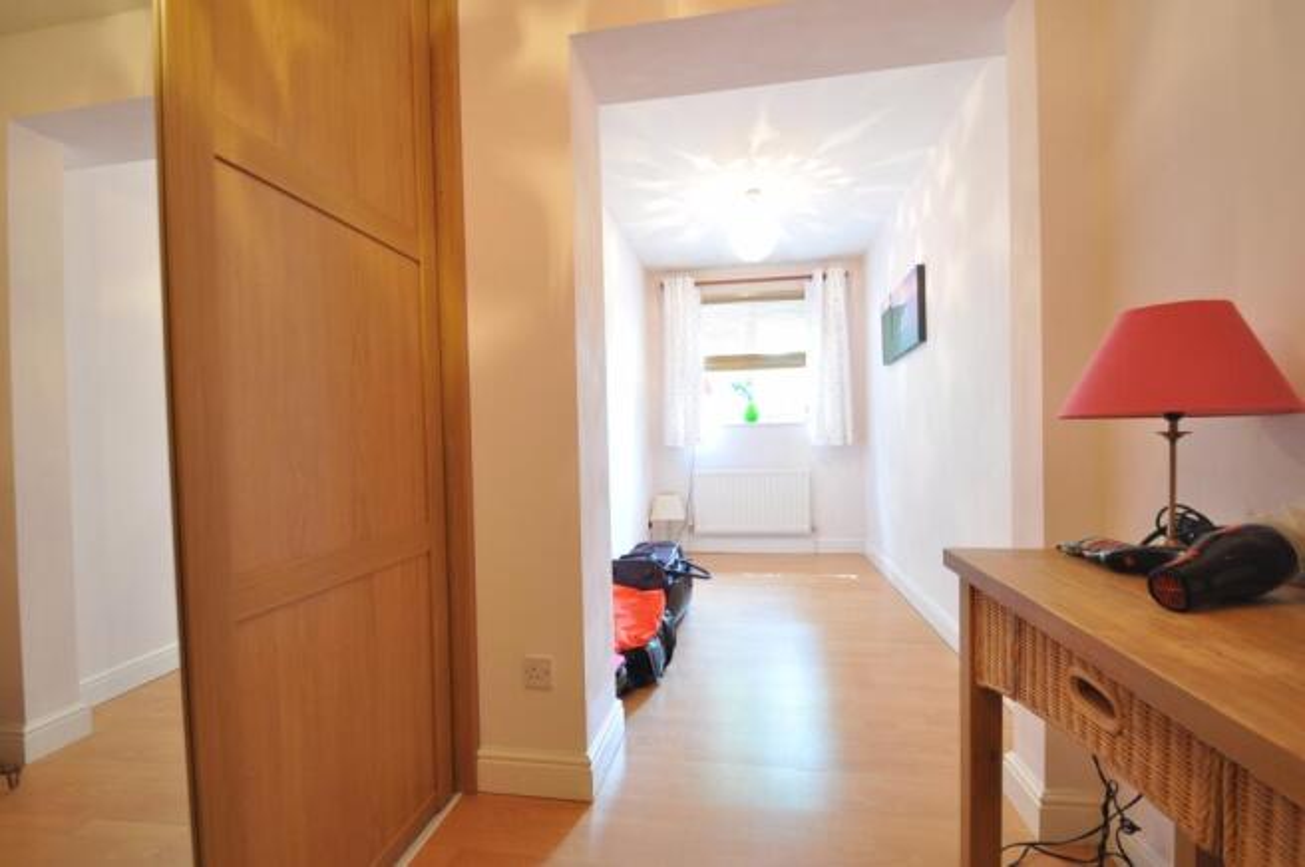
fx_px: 543
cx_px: 652
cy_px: 434
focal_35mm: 15
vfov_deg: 77.2
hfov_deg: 100.4
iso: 400
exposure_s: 1/2
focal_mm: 10
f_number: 8
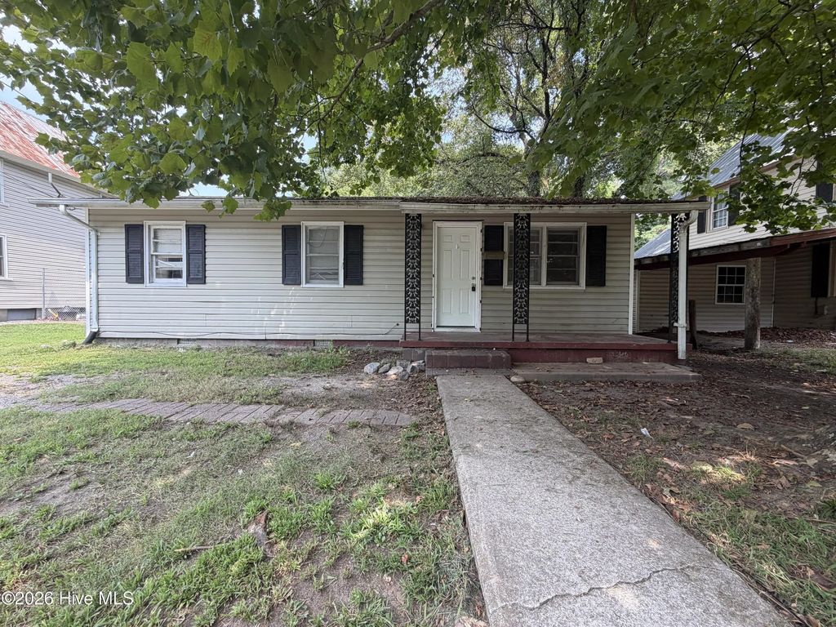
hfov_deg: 102.1
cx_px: 418
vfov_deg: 85.7
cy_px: 314
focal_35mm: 14
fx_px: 338
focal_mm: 2.22
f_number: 2.2
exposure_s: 1/148
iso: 40
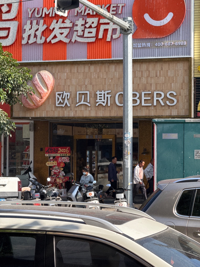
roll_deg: -1.4
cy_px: 134
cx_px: 100
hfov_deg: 12.3
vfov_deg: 16.4
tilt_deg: +1.6
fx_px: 924
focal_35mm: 120
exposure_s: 1/550
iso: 50
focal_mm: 15.66
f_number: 2.8
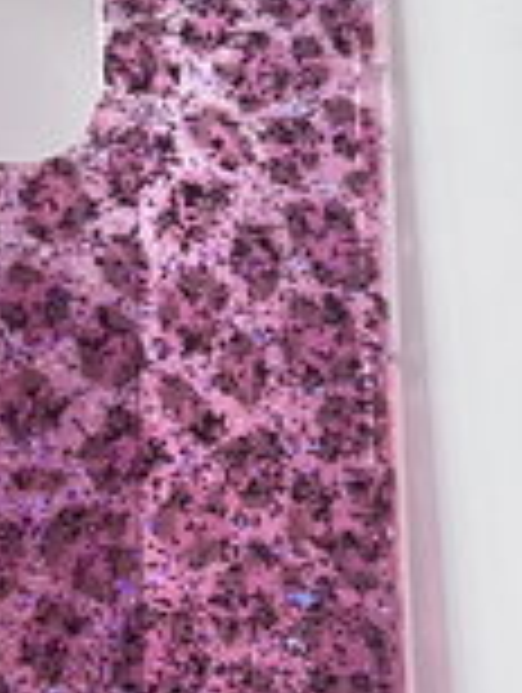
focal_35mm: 90
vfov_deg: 21.7
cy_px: 245
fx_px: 1805
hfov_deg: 16.3
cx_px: 72
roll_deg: +2.2
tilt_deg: -2.4
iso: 125
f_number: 1.5
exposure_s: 1/71
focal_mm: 5.7
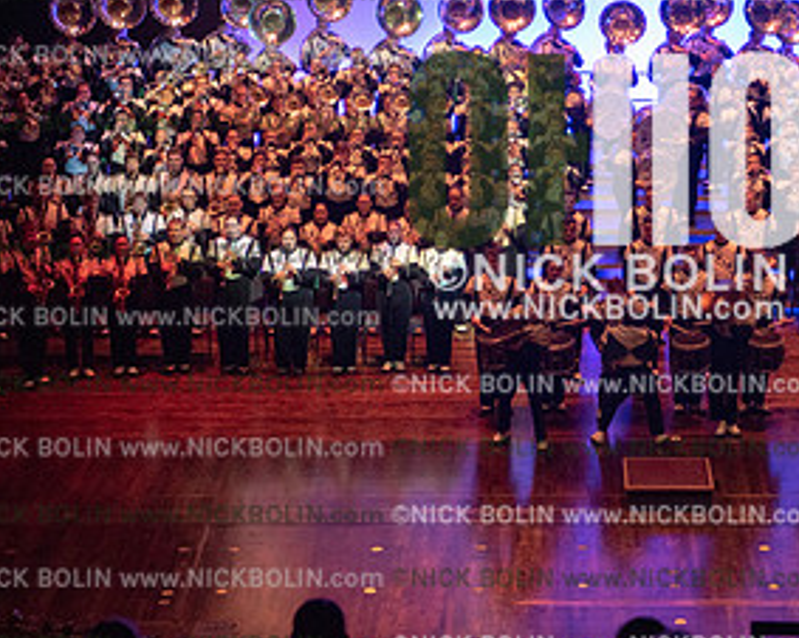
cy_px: 188
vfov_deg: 15.3
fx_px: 2363
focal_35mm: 100
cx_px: 607
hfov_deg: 19.1
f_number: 2.8
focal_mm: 52
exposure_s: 1/100
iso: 2000
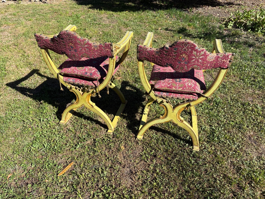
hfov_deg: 67.3
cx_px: 132
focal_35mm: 26
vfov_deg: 53.1
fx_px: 199
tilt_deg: -33.5
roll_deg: +0.0
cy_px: 100
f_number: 1.6
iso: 50
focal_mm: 5.96
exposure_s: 1/1626
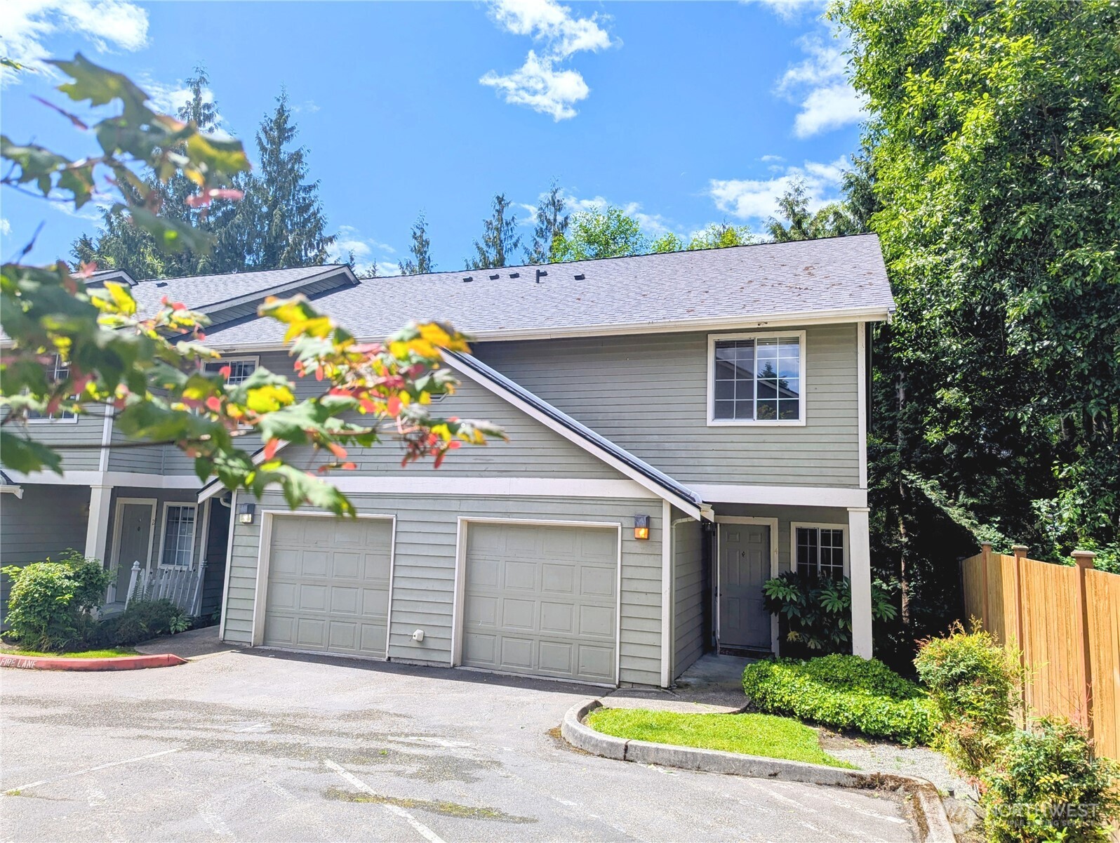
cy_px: 422
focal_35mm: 24
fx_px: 777
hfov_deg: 71.5
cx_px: 560
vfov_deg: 56.9
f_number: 1.85
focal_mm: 6.81
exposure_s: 1/1984
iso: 40
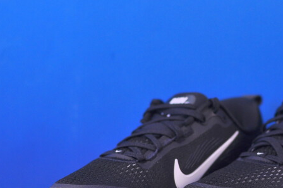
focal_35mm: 134
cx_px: 234
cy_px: 128
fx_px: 1052
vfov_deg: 10.2
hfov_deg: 15.2
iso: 250
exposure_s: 1/320
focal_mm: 50
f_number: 2.5
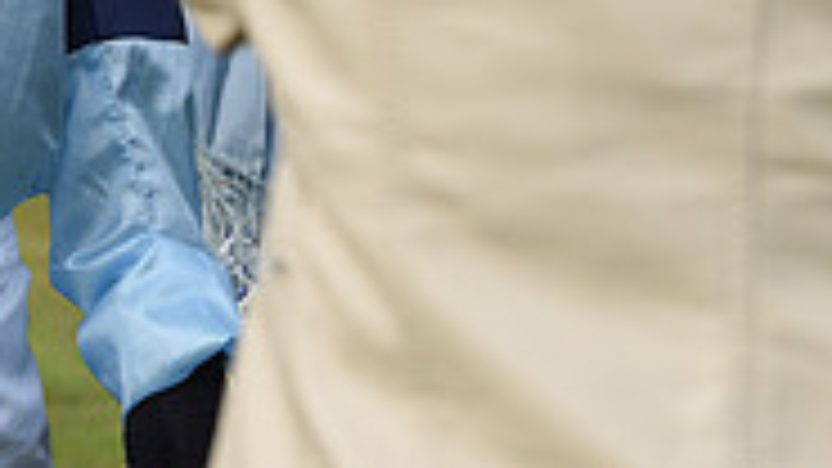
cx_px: -157
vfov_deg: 3.3
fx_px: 7985
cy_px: -398
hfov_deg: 5.9
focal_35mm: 362
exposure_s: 1/2500
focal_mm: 110
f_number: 5.6
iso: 800
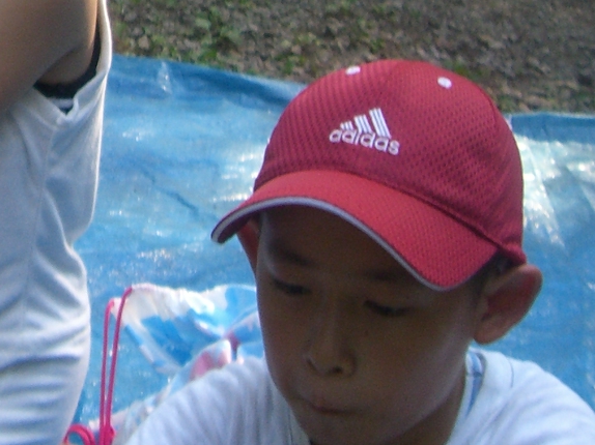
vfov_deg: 13.4
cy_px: -149
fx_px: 1821
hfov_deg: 18.0
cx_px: -21
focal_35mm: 106
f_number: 2.7
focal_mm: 6.2
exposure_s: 1/200
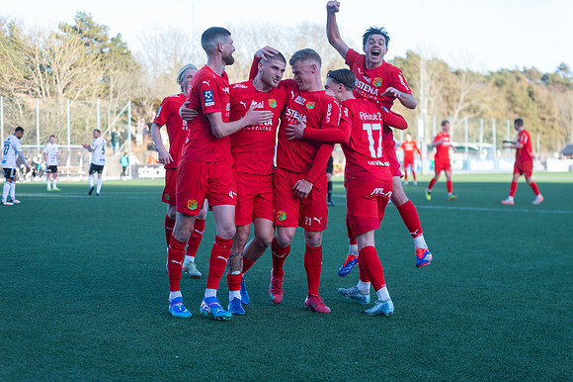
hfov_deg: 28.9
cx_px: 286
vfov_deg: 19.4
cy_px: 191
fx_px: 1113
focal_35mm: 70
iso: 500
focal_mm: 70
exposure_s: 1/1000
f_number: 3.2
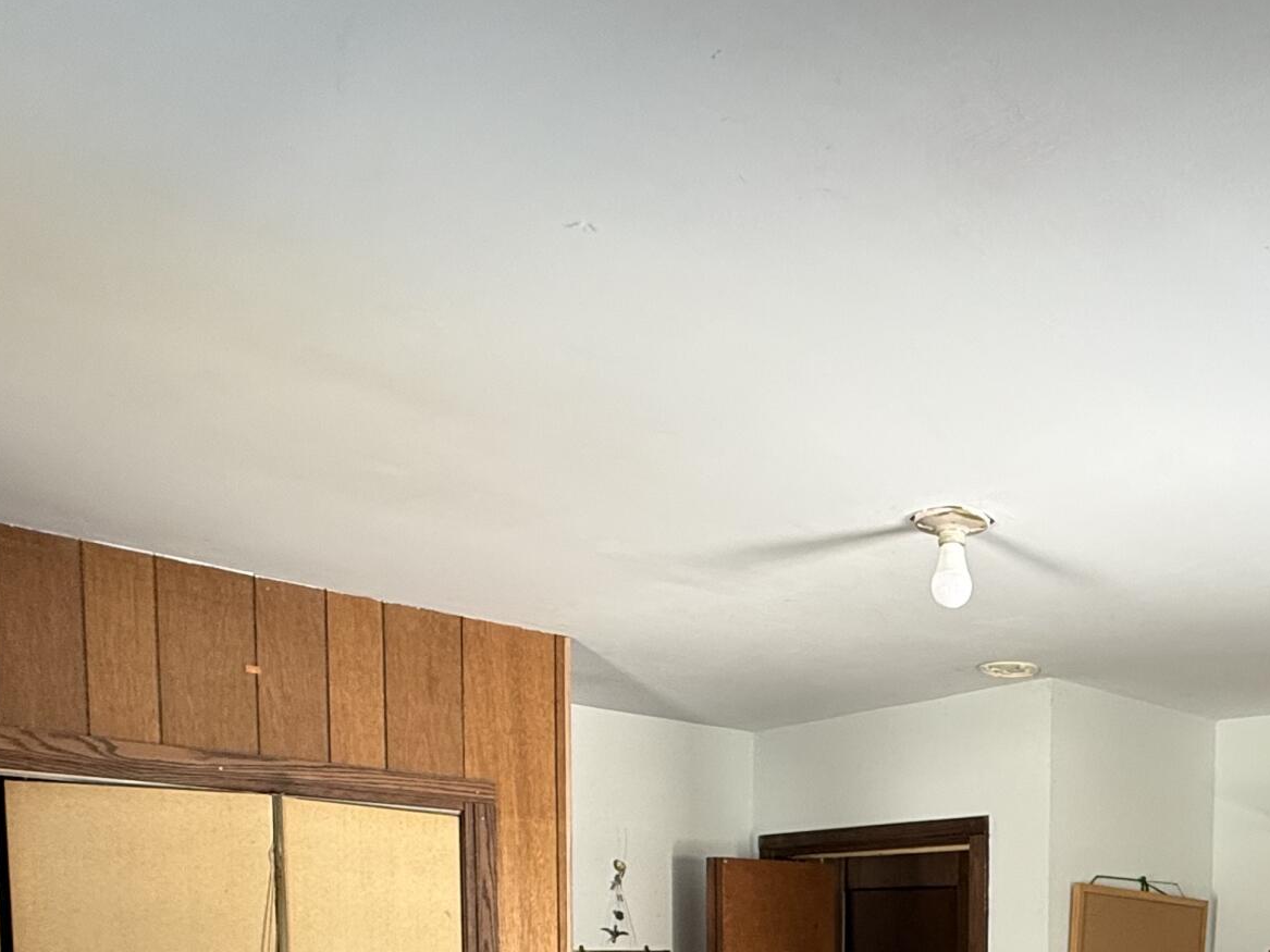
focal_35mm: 36
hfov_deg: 48.5
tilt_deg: -4.7
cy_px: 1062
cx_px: 1010
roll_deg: -0.8
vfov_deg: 34.1
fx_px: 1321
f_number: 2.2
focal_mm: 2.22
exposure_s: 1/99
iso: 200
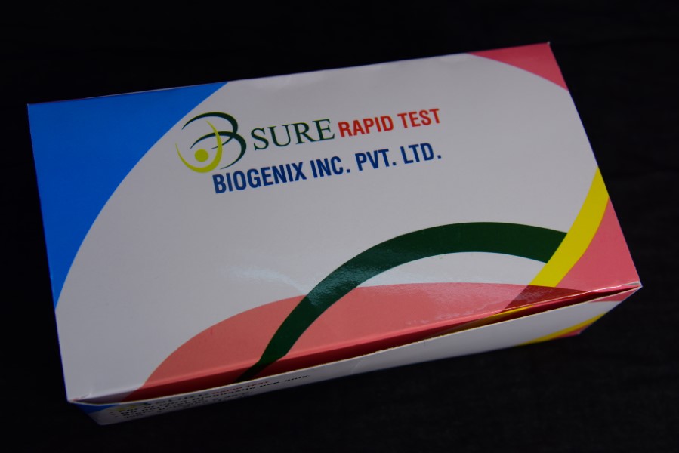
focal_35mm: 50
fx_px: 943
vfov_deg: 27.0
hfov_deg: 39.6
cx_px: 340
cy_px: 226
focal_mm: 50
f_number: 5
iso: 250
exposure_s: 1/160
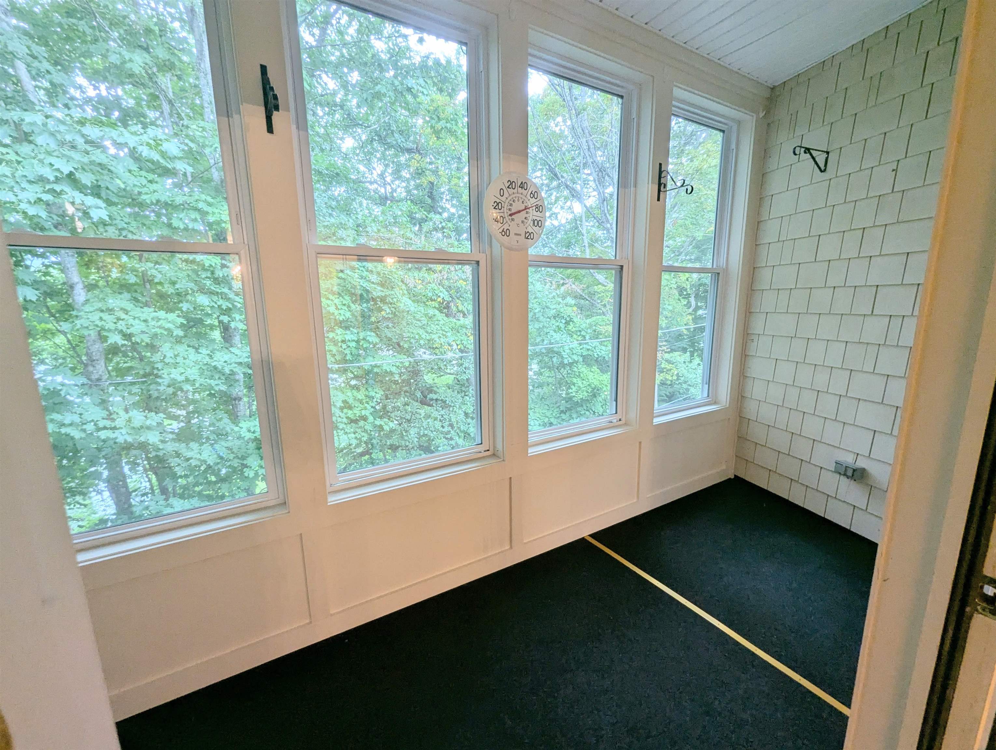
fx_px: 375
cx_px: 498
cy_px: 375
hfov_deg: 106.1
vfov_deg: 90.1
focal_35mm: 13
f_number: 2.2
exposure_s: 1/39
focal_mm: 1.95
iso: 115
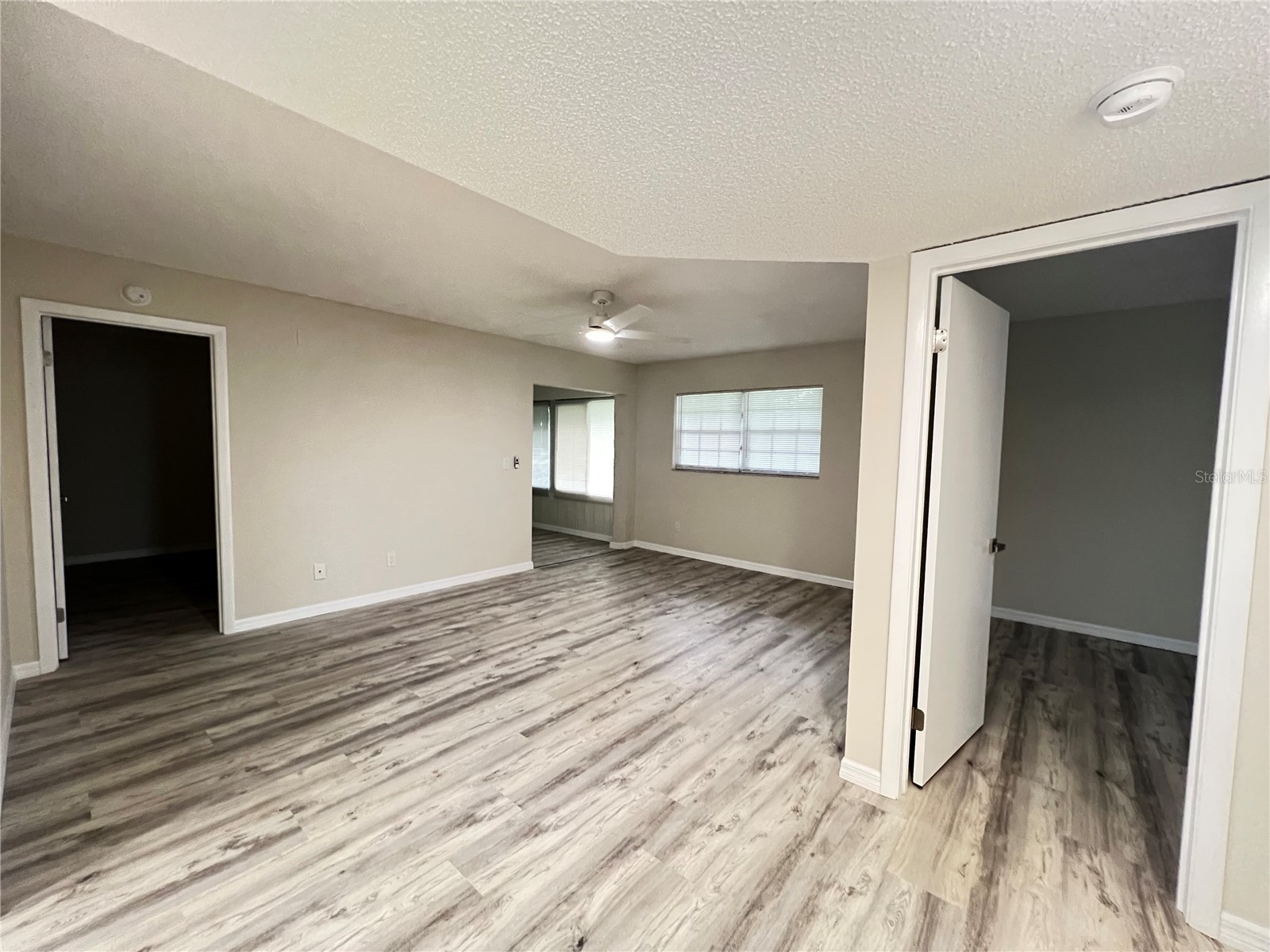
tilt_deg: -3.6
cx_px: 635
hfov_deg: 106.2
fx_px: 477
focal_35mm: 13
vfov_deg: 89.9
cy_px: 476
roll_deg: -1.0
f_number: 1.8
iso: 800
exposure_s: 1/60
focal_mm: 1.57
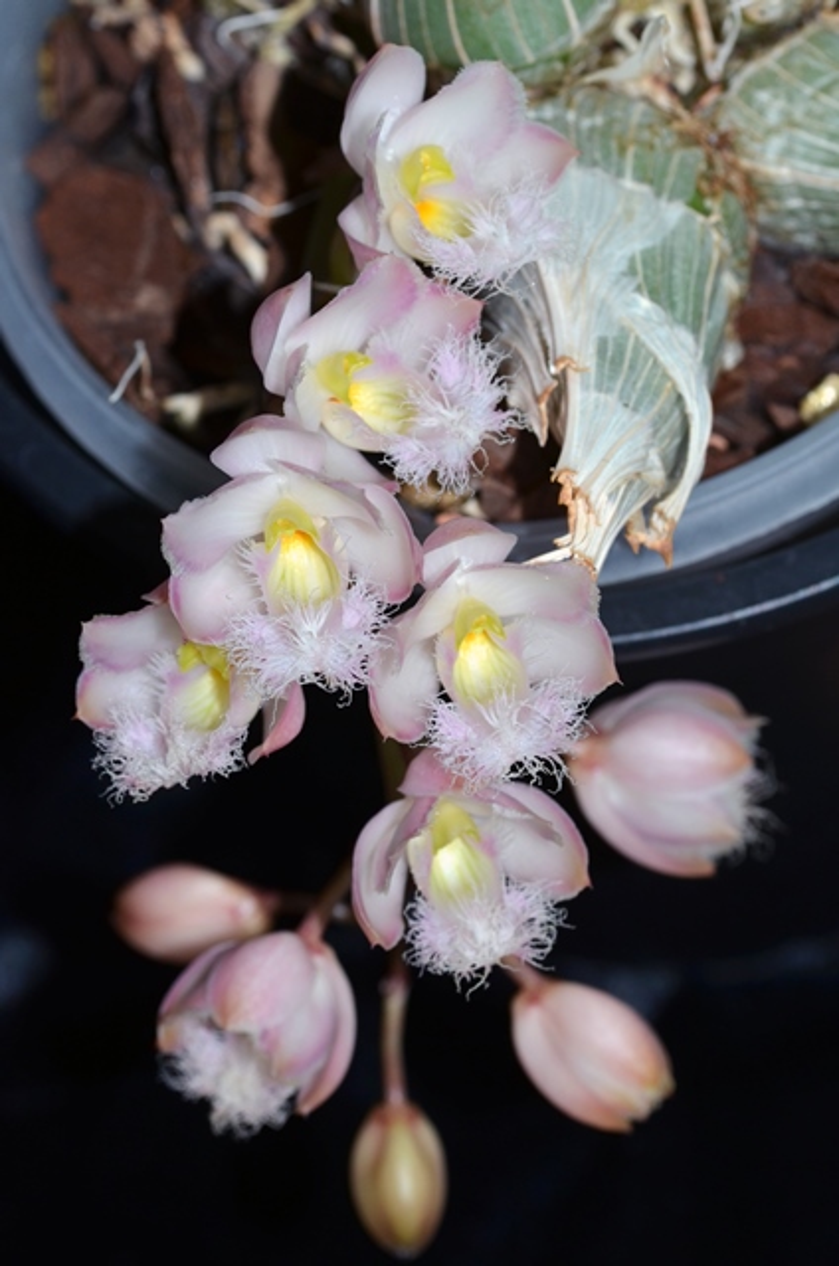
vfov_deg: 15.2
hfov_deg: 10.1
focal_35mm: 135
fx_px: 4740
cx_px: 420
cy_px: 633
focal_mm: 90
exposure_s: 1/60
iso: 400
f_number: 11
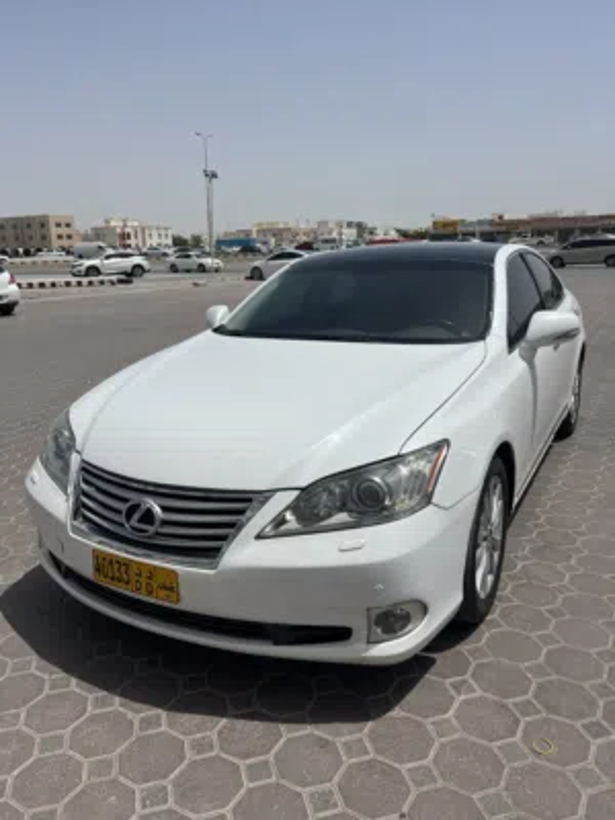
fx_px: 616
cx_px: 308
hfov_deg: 53.1
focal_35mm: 26
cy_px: 410
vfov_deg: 67.3
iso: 50
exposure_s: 1/9901
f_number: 1.6
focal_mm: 5.1
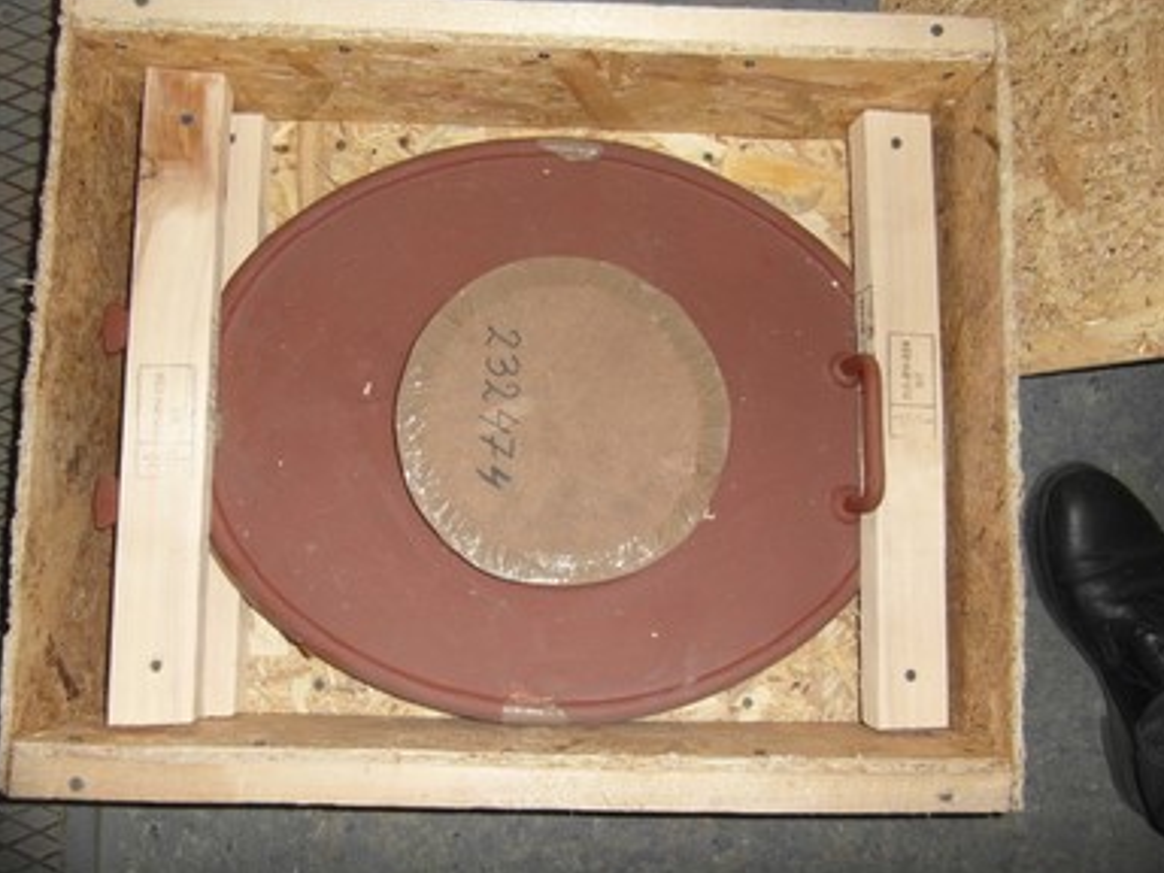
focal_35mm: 25
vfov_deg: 54.9
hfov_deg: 69.4
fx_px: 841
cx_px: 576
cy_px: 443
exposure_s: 1/30
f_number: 3.2
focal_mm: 4
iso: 120
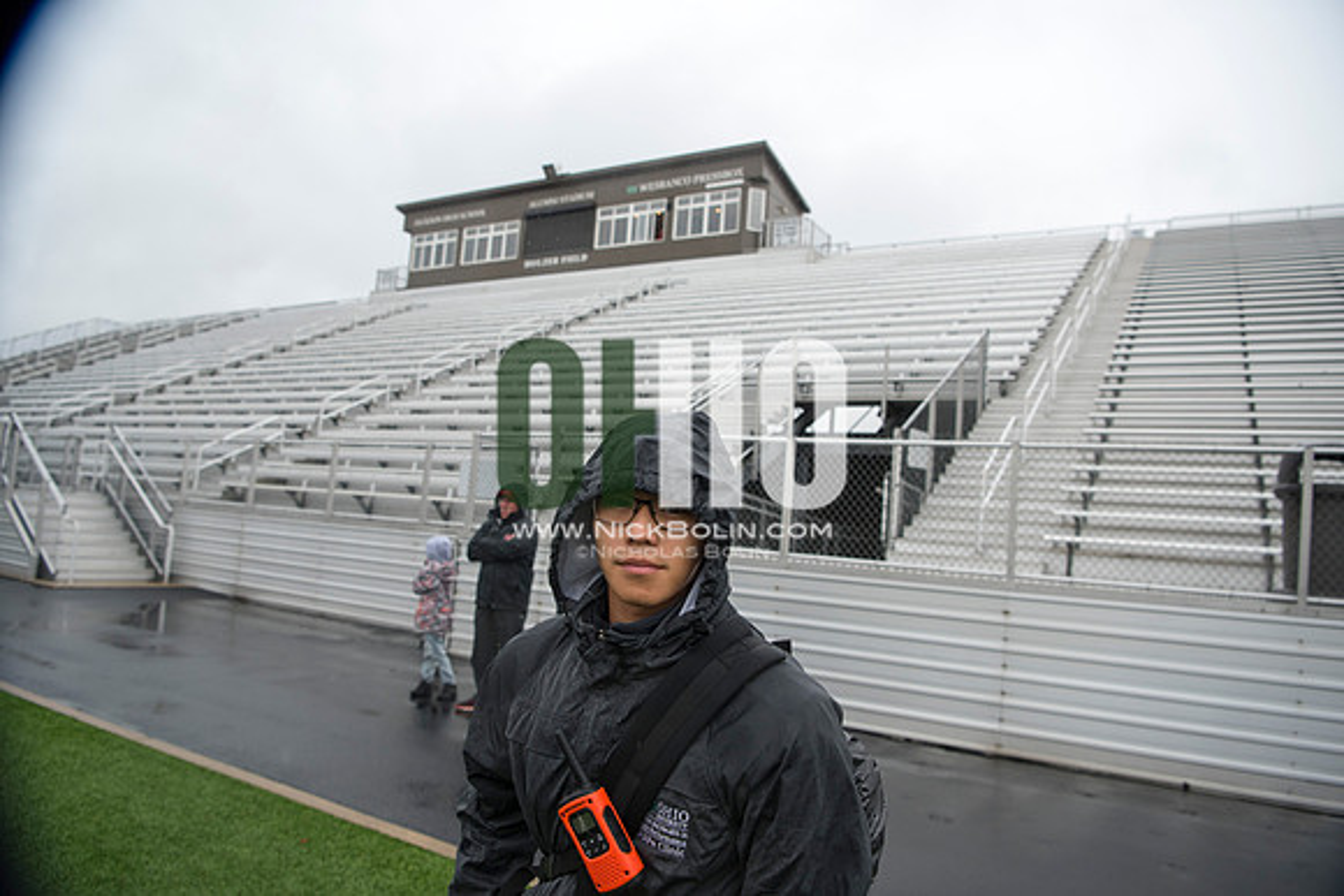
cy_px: 448
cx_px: 672
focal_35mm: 24
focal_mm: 24
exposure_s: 1/640
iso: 400
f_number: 4
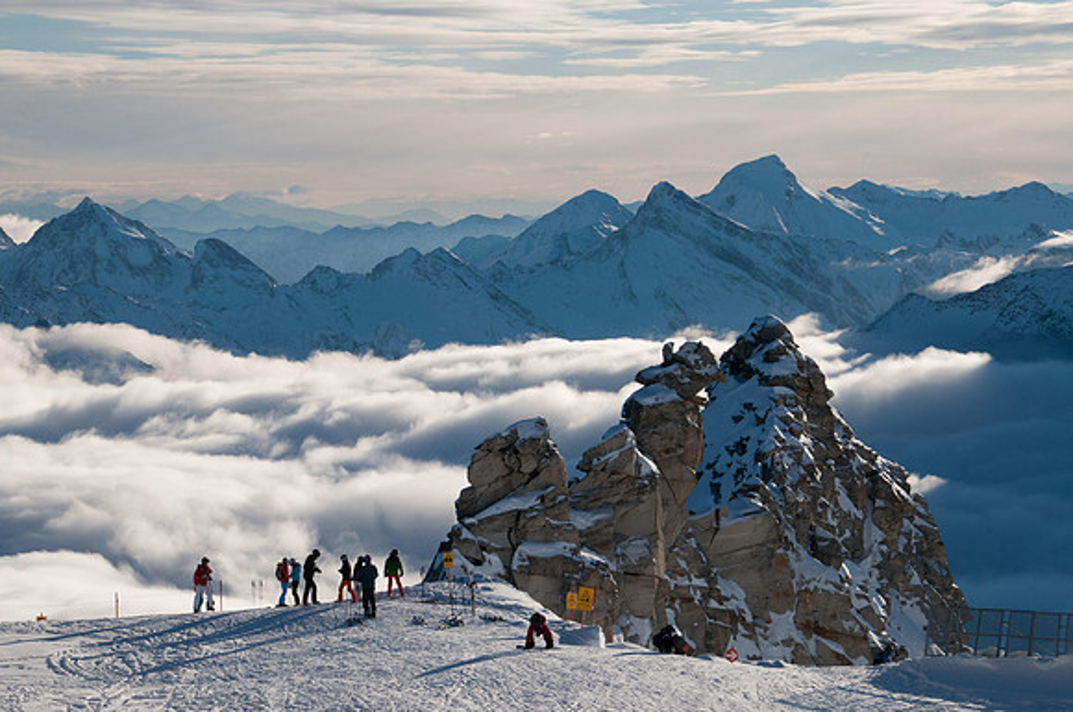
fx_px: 3572
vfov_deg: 11.4
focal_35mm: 120
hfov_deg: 17.1
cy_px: 356
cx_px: 536
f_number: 20
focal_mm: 80
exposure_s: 1/100
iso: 320
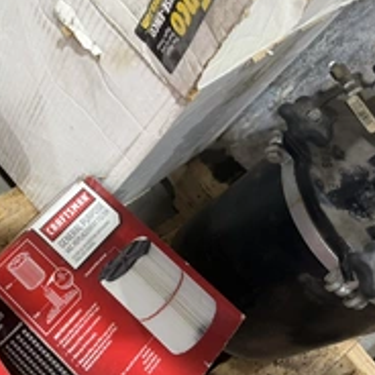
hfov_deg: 32.8
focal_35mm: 46
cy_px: 175
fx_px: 564
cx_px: -24
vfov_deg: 36.8
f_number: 1.78
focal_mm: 6.76
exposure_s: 1/90
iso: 200
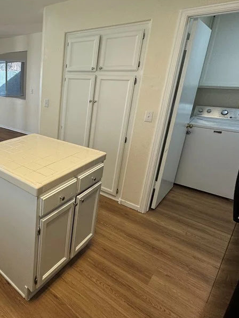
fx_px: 221
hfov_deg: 48.4
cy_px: 137
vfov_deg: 71.2
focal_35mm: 24
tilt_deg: -17.0
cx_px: 9
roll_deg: -1.0
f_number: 2.2
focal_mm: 2.22
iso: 125
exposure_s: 1/120
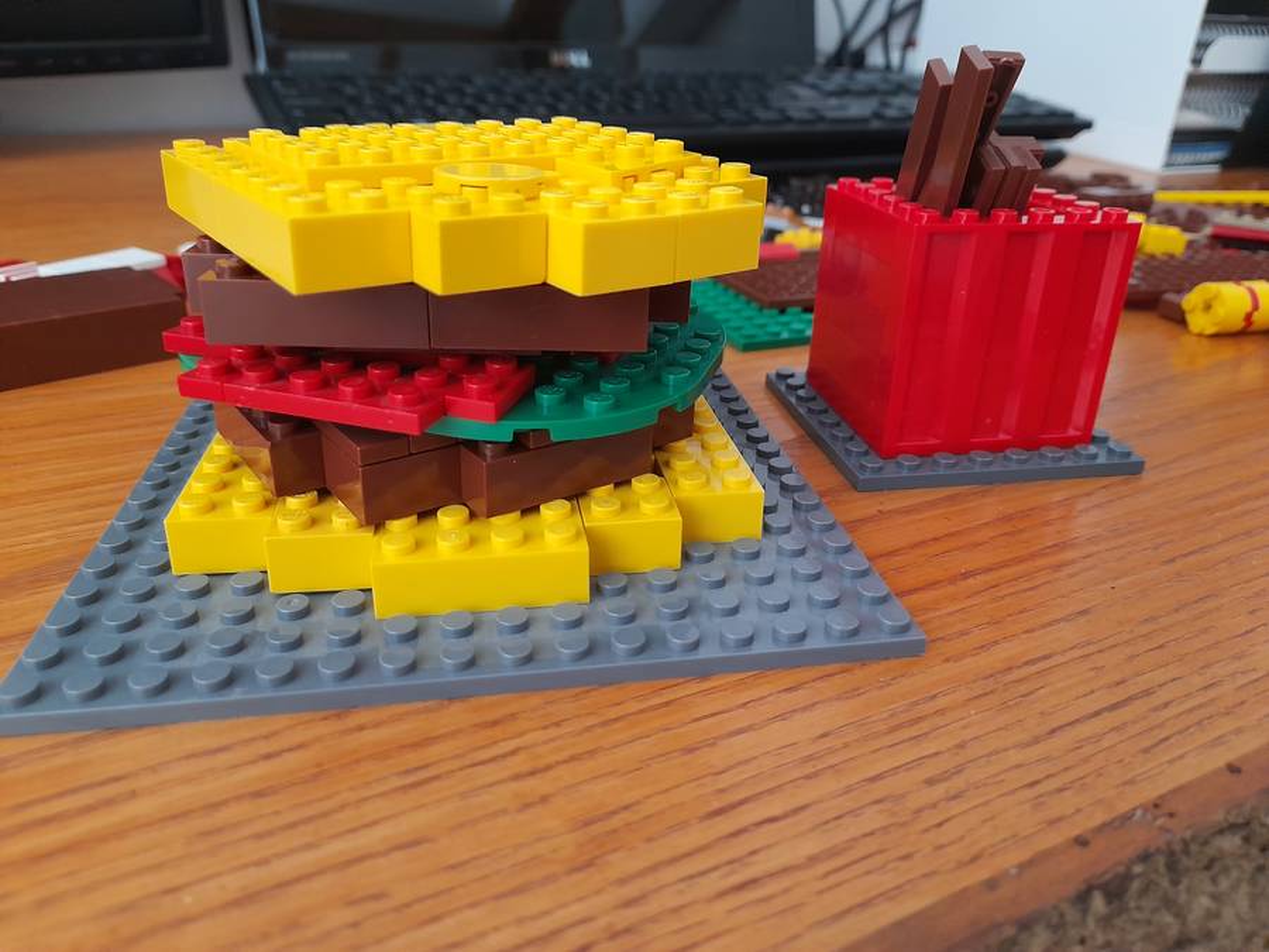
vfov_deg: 54.9
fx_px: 916
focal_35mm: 25
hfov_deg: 69.4
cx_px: 634
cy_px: 476
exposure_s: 1/50
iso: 320
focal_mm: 4.6
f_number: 2
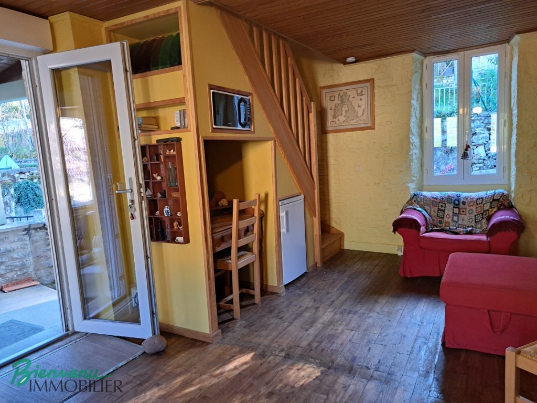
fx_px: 372
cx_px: 268
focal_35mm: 24
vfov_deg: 56.8
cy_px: 202
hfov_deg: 71.6
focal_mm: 5.23
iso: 200
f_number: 1.8
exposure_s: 1/50
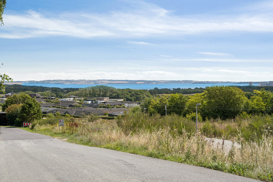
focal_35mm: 49
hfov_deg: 40.3
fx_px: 372
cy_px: 91
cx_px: 136
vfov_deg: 27.5
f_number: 4
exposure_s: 1/800
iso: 64
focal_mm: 49
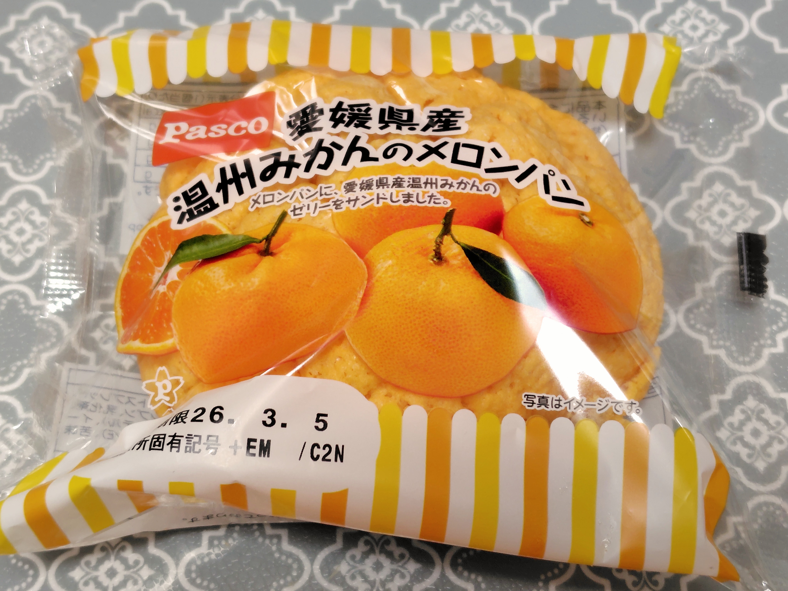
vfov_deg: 58.9
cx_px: 394
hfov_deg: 73.9
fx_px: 524
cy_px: 296
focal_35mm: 23
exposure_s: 1/60
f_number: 1.9
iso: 643
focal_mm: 5.6
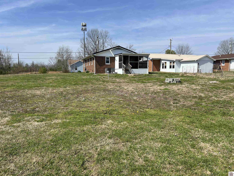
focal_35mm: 26
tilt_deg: -5.5
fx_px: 176
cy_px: 88
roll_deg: +0.2
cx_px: 117
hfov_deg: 67.3
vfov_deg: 53.1
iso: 50
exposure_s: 1/5587
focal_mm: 5.7
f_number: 1.5
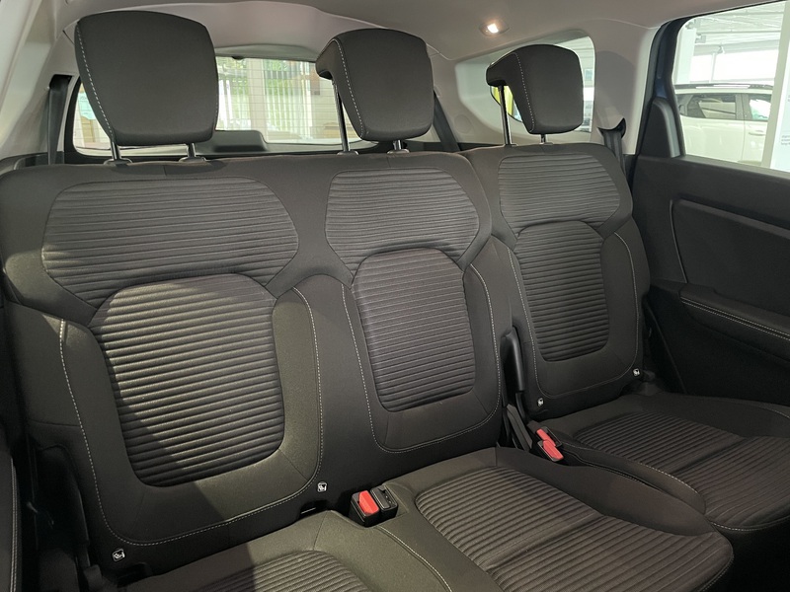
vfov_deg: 53.1
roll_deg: +0.5
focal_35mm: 26
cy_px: 296
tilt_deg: -17.5
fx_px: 593
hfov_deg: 67.3
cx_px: 395
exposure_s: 1/25
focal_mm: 4.2
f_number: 1.6
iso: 640
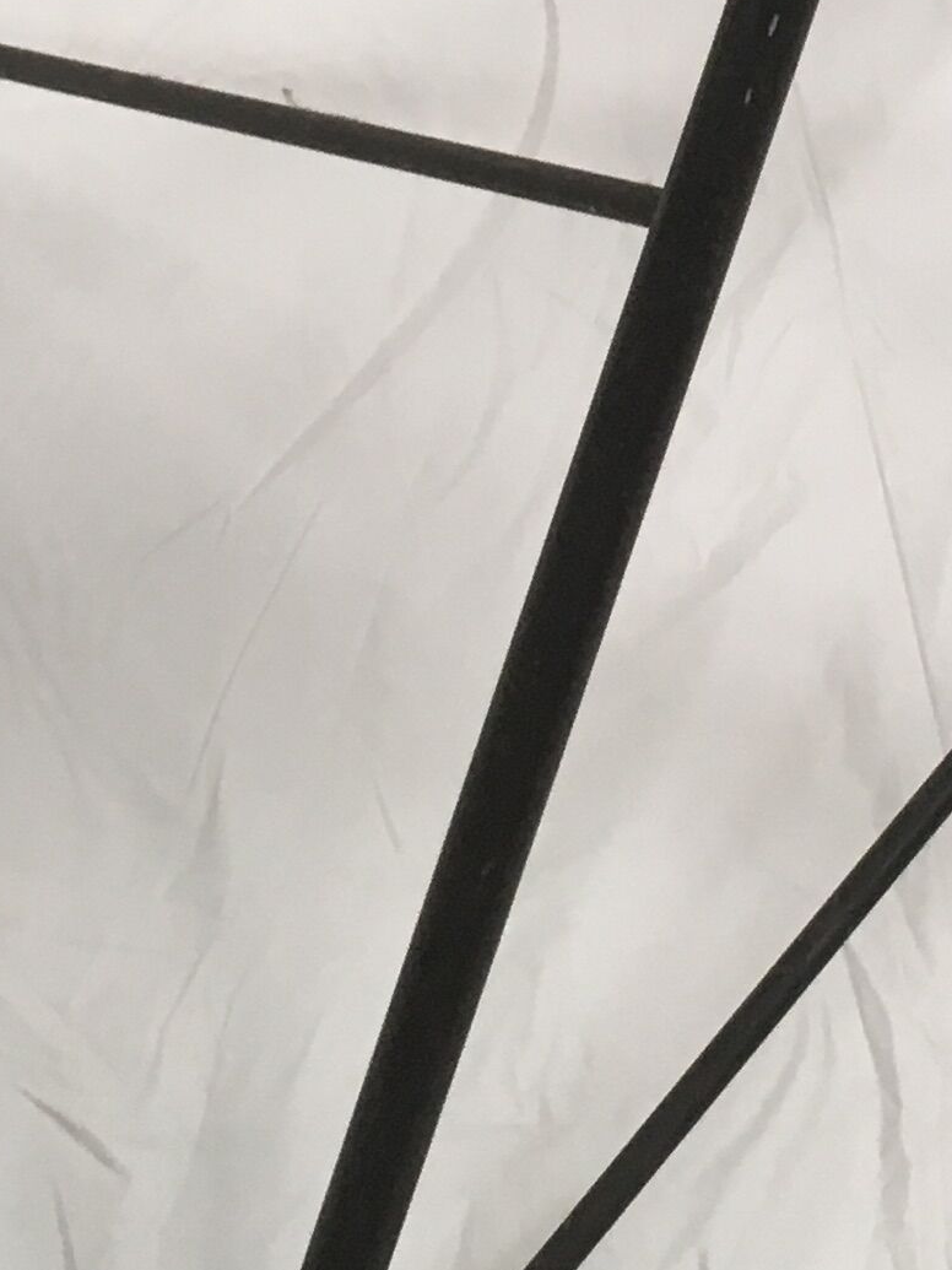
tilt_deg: -47.5
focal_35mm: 113
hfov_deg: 13.0
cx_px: 824
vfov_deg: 17.0
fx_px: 4144
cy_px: -56
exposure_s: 1/33
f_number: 2.2
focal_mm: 4.15
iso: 40
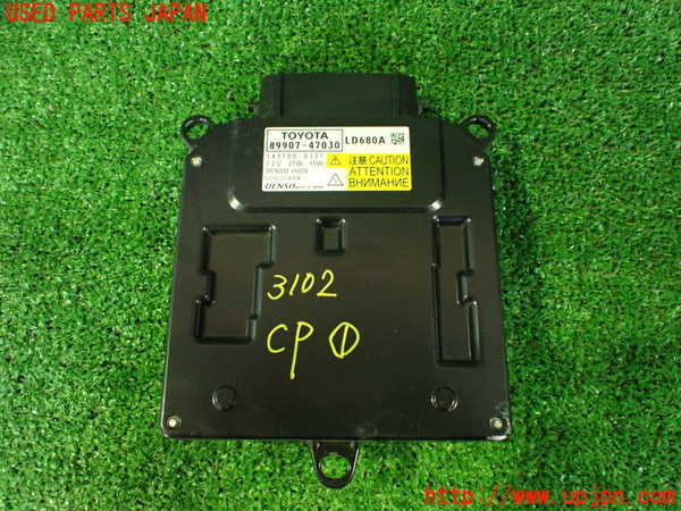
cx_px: 340
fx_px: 590
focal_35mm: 30
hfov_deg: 60.0
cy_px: 256
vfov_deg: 46.8
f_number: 2.3
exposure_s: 1/30
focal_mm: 5.4
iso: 1000
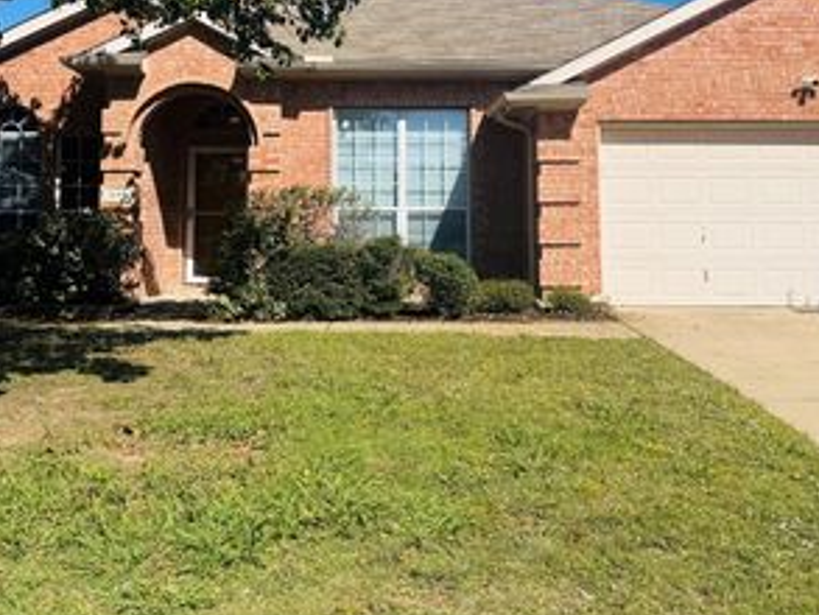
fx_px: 970
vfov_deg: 34.4
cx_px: 428
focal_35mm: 41
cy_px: 147
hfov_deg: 45.7
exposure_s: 1/5814
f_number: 1.78
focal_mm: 6.76
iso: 80
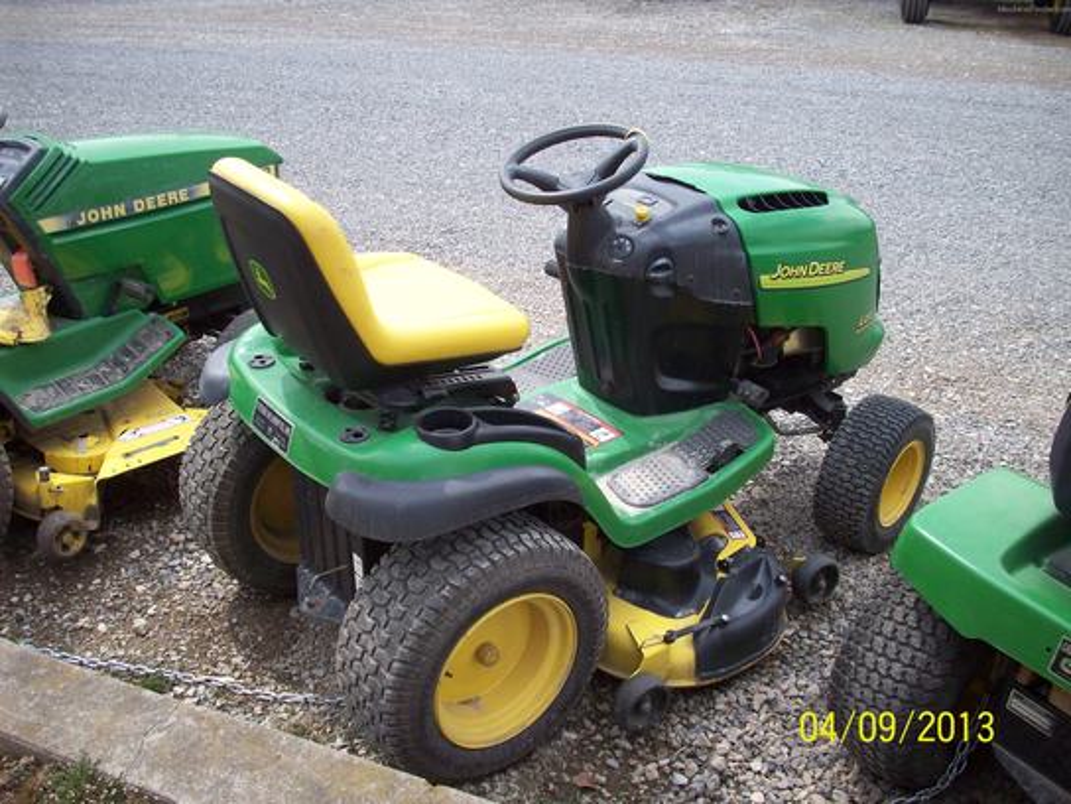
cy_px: 402
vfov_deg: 38.7
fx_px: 1145
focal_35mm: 37
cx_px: 536
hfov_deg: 50.1
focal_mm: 6.2
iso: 80
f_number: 2.8
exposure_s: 1/550
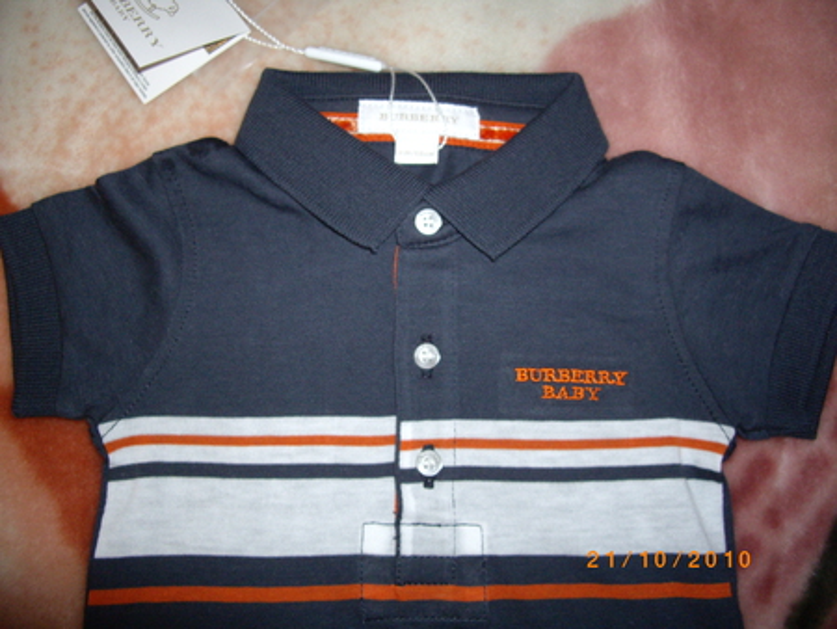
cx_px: 418
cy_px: 314
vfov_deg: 37.8
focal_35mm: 38
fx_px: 919
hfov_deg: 49.0
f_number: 2.8
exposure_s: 1/40
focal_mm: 7.9
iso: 400
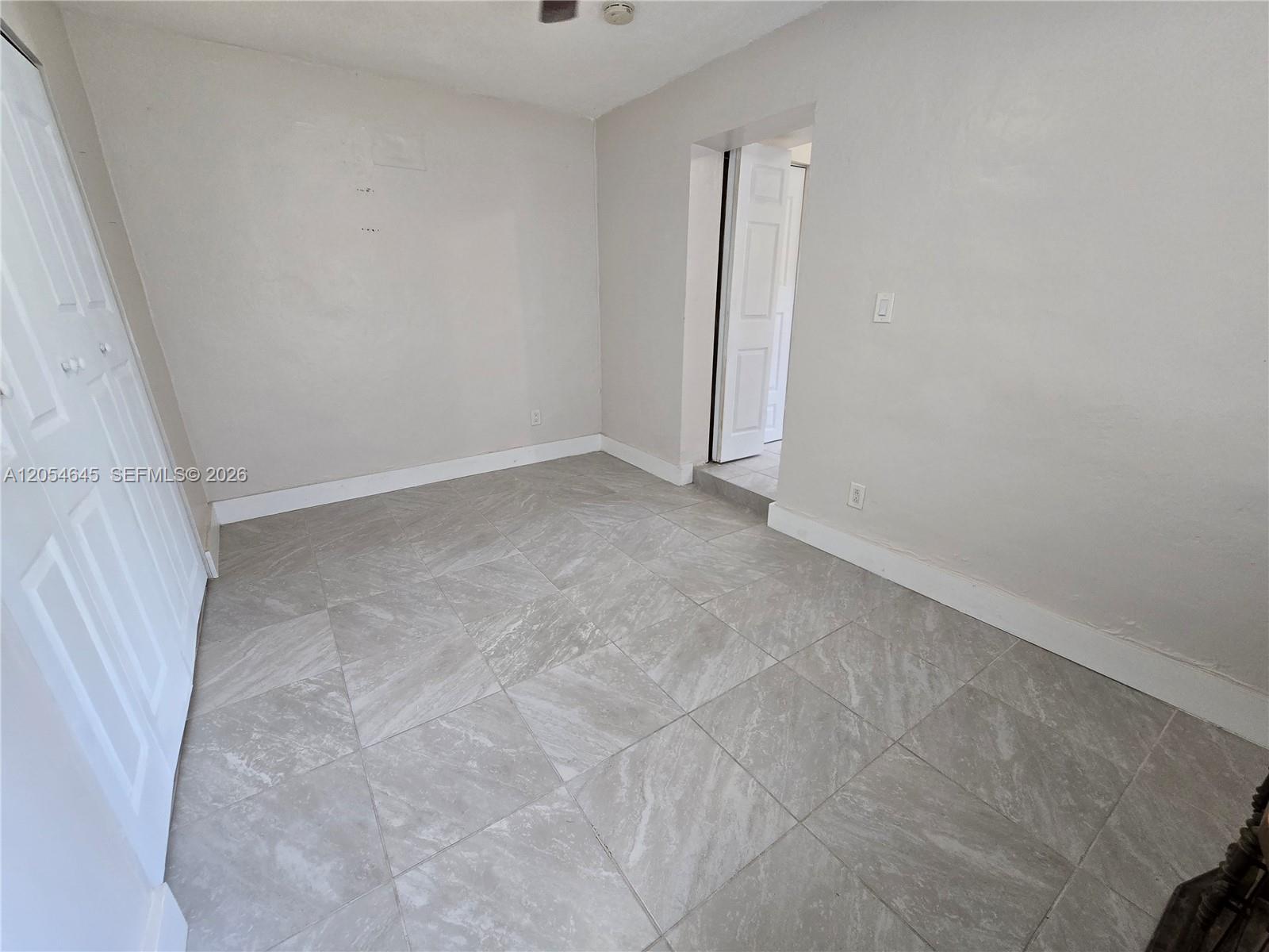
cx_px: 634
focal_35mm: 13
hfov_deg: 106.2
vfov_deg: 89.9
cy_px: 476
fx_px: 477
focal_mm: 2.2
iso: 200
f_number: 2.2
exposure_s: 1/60
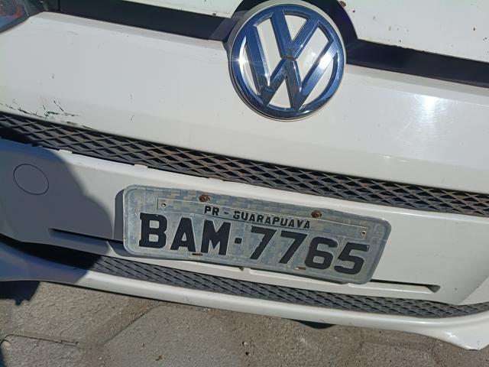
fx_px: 367
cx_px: 244
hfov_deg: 67.3
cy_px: 184
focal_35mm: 26
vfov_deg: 53.1
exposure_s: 1/3891
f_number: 1.8
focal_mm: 4.81
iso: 152
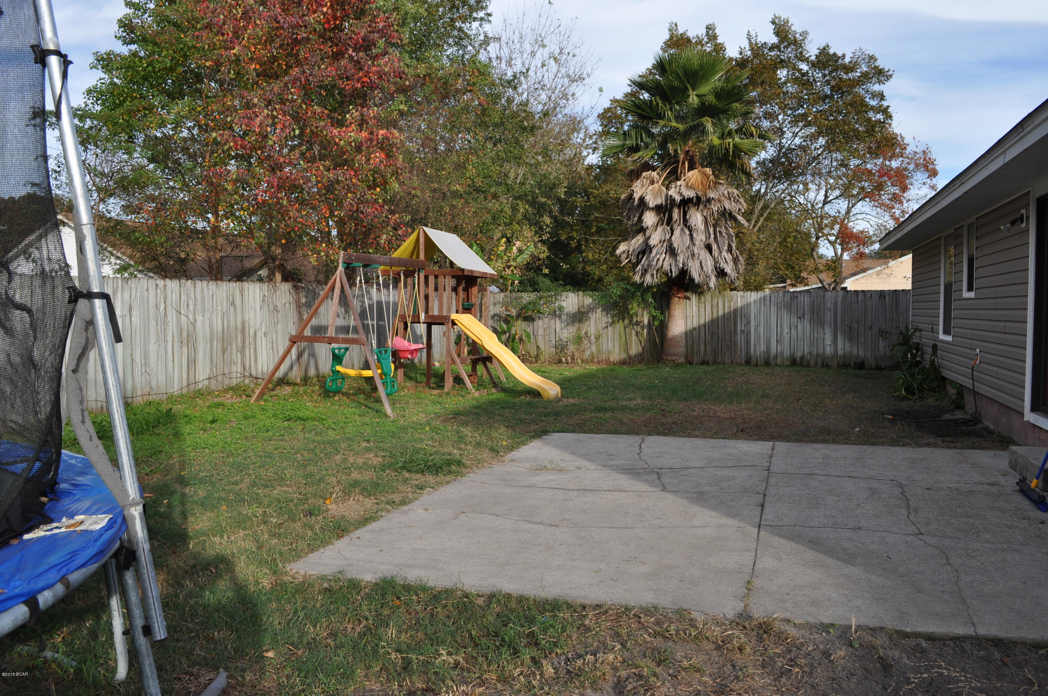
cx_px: 524
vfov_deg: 47.8
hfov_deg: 67.4
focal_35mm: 27
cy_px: 348
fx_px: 785
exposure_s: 1/250
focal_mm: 18
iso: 200
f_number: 8
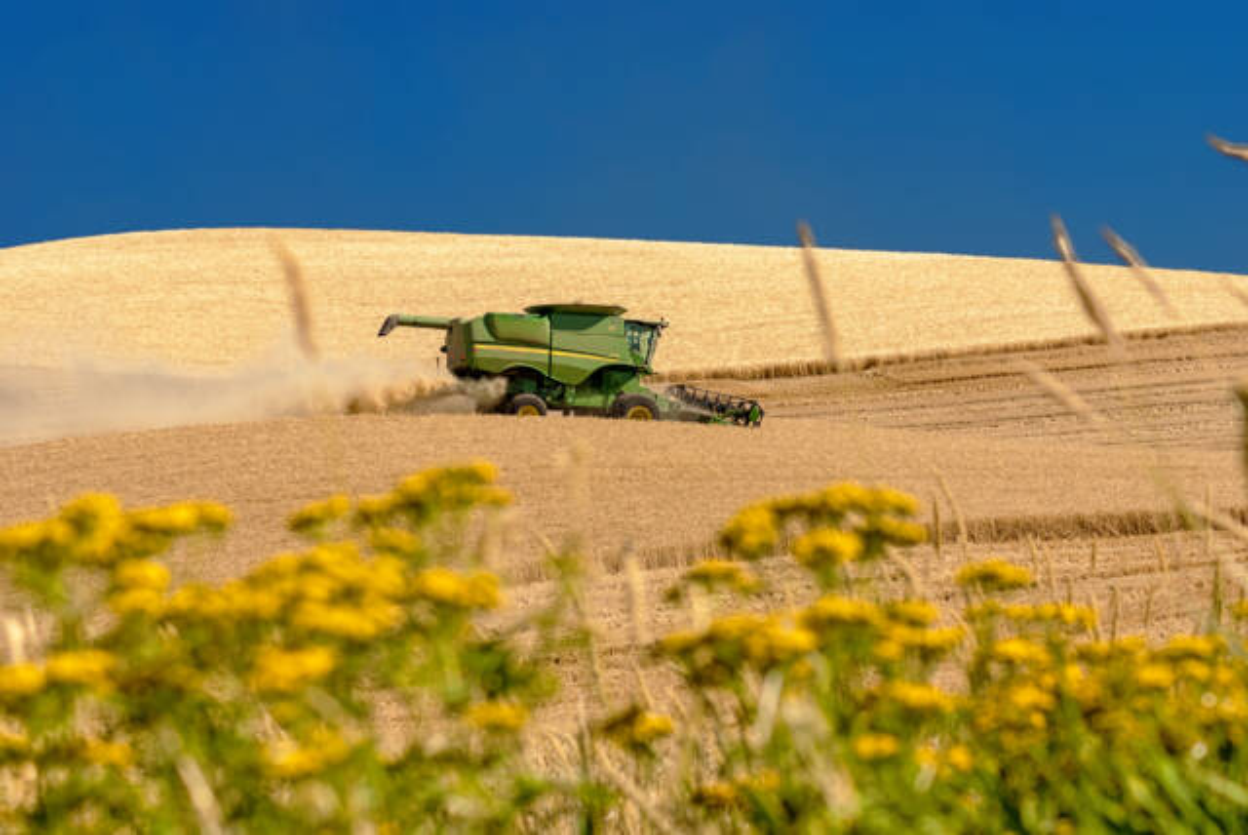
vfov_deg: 10.8
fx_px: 4424
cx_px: 624
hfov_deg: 16.1
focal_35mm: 128
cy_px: 418
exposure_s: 1/250
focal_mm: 85
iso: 100
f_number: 8
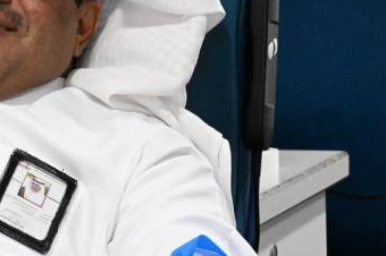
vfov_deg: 6.7
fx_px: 2207
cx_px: 75
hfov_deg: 10.0
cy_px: 171
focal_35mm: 206
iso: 16000
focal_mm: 70
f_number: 10
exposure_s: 1/200
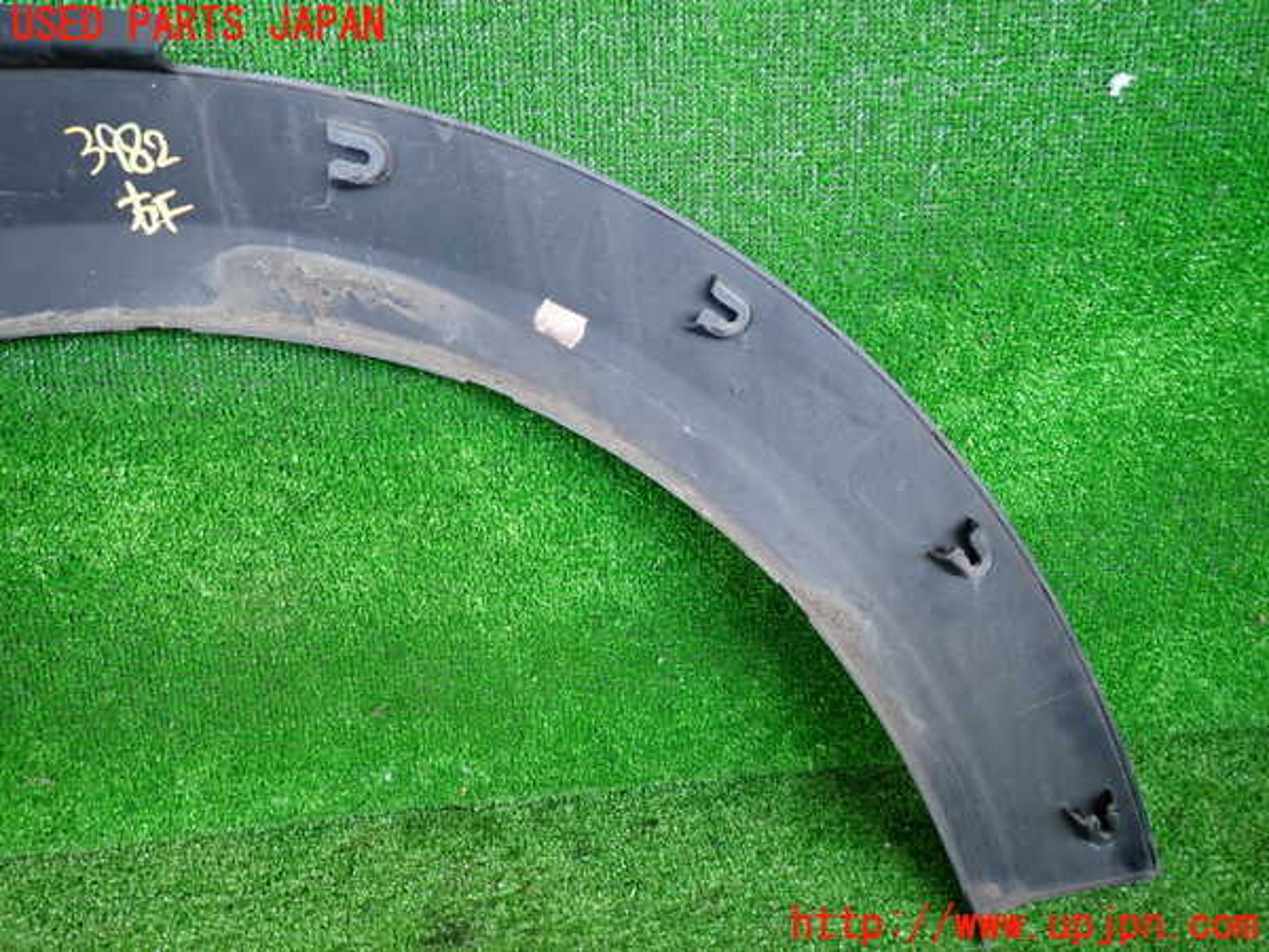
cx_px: 634
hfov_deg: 69.4
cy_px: 476
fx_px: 916
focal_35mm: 25
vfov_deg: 54.9
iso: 200
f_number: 2
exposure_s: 1/50
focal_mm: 4.5
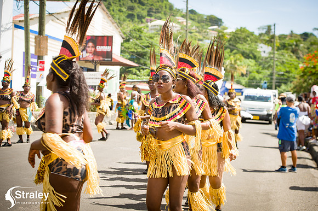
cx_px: 159
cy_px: 106
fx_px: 618
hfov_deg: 28.9
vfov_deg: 19.4
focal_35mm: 70
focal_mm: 70
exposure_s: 1/160
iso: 100
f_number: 6.3
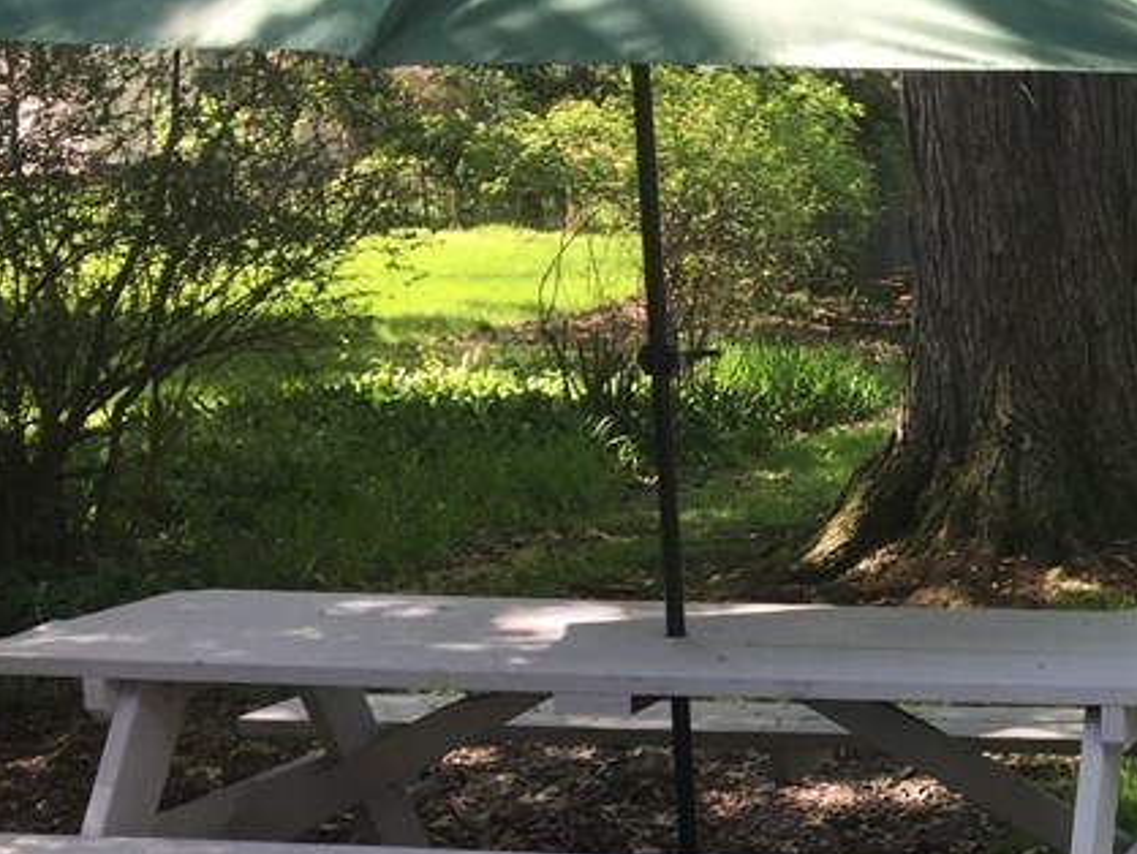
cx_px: 1360
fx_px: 2333
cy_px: 582
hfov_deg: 24.8
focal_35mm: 71
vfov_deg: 20.7
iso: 32
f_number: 2.2
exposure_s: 1/353
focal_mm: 4.15
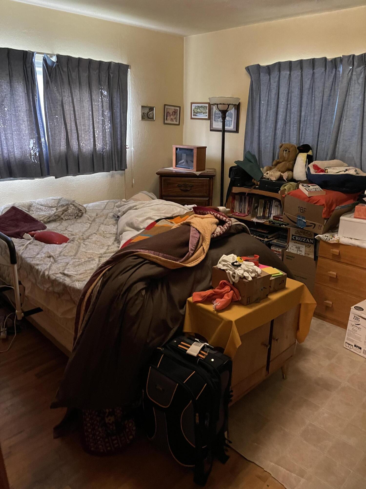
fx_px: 367
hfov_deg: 53.1
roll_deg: -0.8
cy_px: 244
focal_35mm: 26
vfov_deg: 67.3
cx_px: 183
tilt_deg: -18.7
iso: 800
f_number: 1.6
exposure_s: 1/30
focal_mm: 5.1
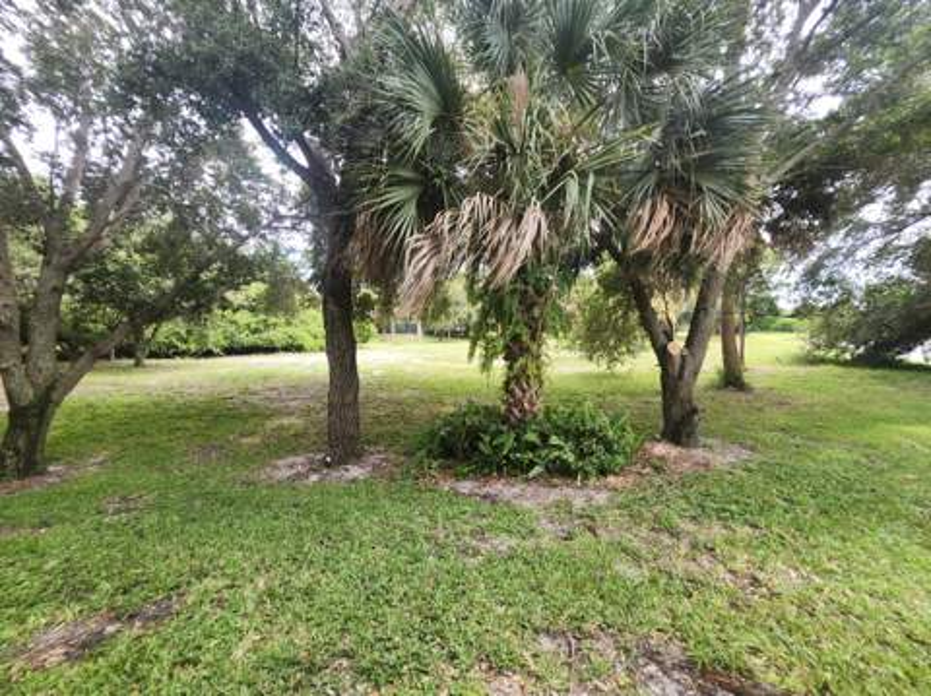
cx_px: 466
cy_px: 348
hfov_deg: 106.2
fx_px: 349
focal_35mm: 13
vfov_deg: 89.8
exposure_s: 1/239
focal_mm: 1.74
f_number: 2.2
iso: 40
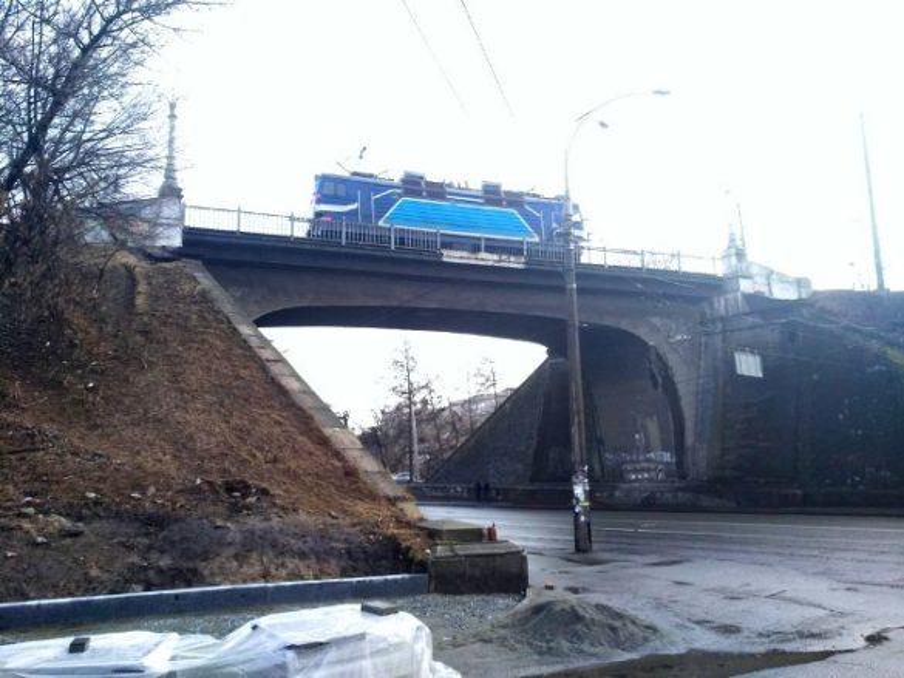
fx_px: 575
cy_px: 339
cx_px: 452
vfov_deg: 61.1
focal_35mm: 22
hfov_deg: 76.4
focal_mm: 3.81
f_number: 2.2
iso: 125
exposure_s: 1/473
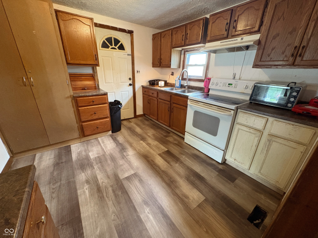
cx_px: 159
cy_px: 119
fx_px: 129
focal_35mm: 14
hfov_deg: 102.1
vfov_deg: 85.7
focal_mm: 2.22
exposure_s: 1/60
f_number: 2.2
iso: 800
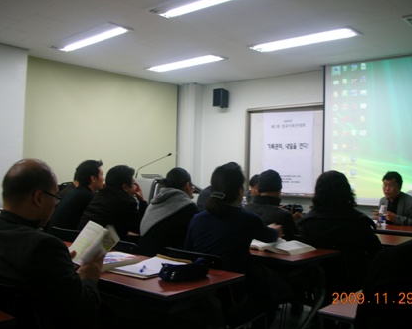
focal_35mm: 37
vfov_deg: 40.1
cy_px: 166
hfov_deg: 49.0
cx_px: 222
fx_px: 451
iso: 50
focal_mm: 5.8
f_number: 3
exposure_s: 1/13.3
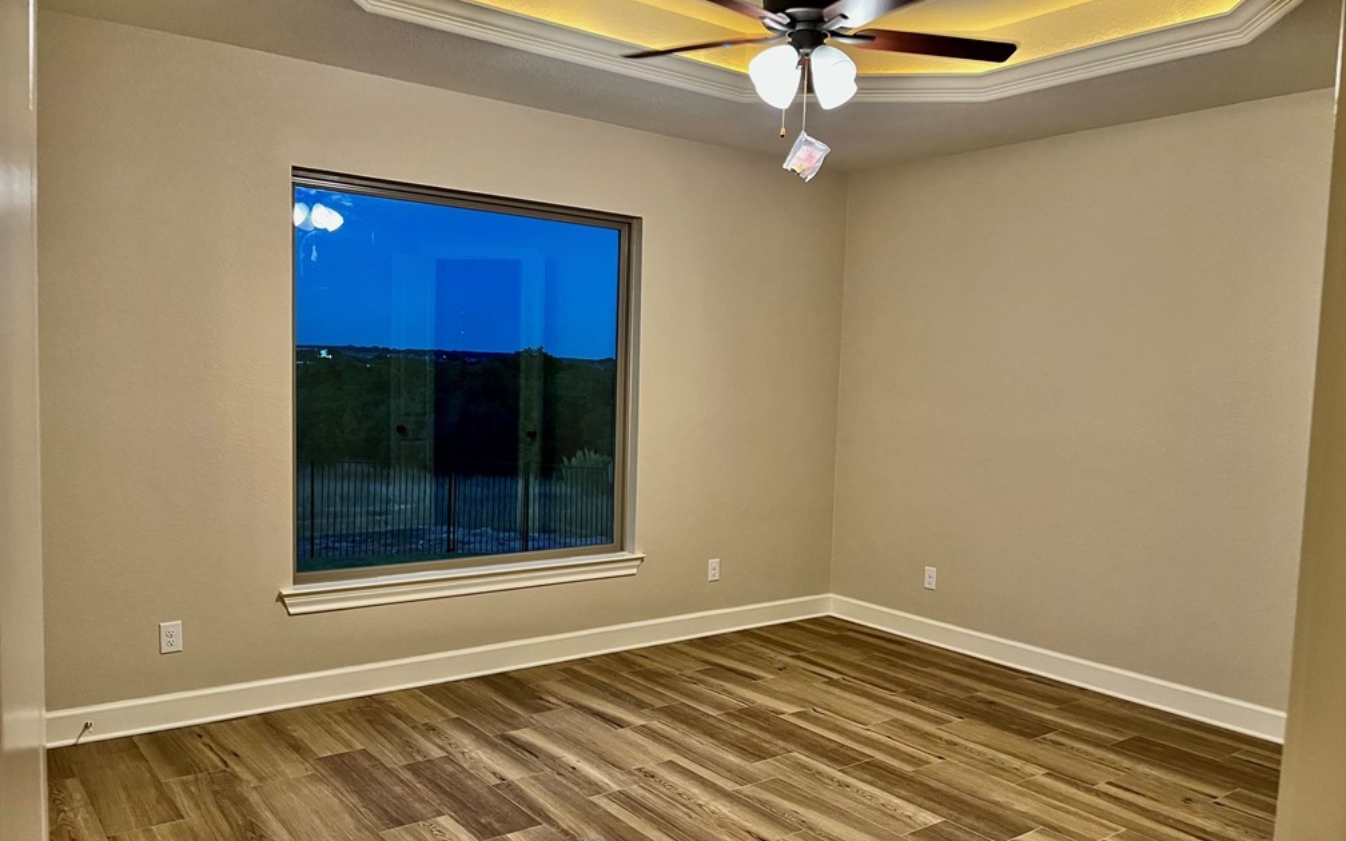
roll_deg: -1.8
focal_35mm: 28
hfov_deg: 66.5
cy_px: 454
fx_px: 1027
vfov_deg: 44.5
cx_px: 677
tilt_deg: -6.3
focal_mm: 5.1
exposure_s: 1/60
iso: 200
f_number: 1.6
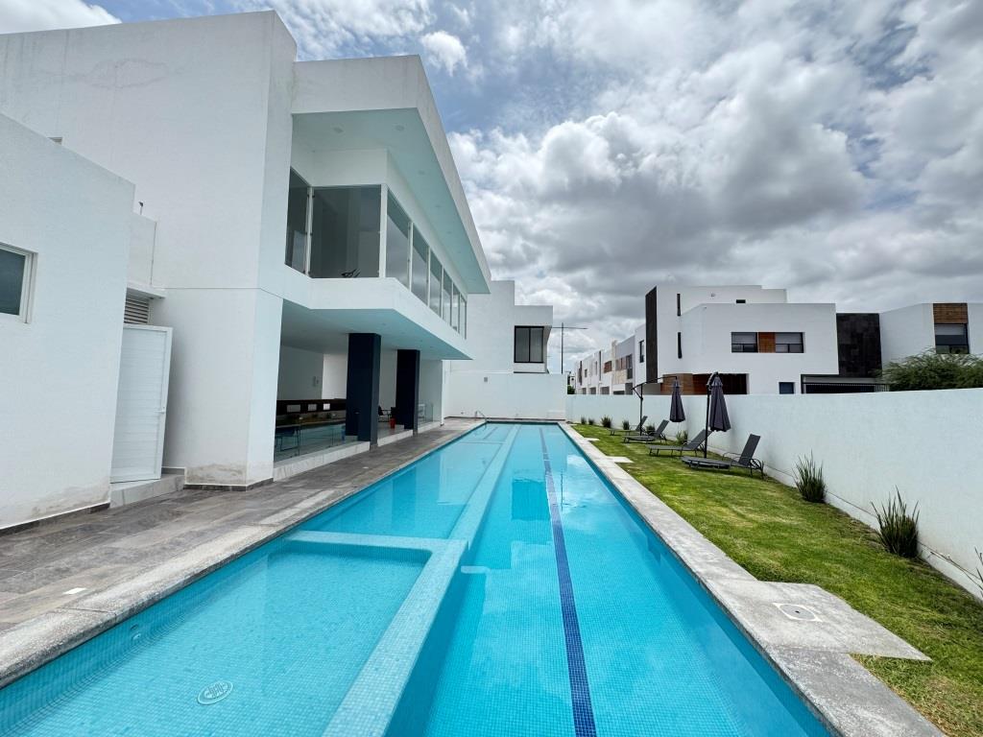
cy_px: 368
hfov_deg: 102.1
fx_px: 398
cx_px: 492
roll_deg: -1.3
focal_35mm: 14
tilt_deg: +3.7
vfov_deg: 85.7
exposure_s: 1/1299
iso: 50
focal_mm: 2.22
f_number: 2.2
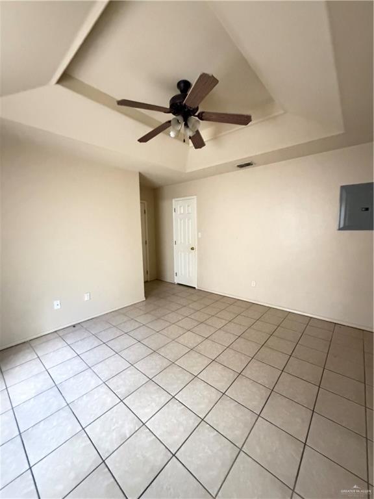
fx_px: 202
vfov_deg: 102.1
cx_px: 187
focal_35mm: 14
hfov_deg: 85.7
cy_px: 250
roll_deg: +1.1
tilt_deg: -5.8
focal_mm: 2.22
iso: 1600
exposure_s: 1/30
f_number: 2.2
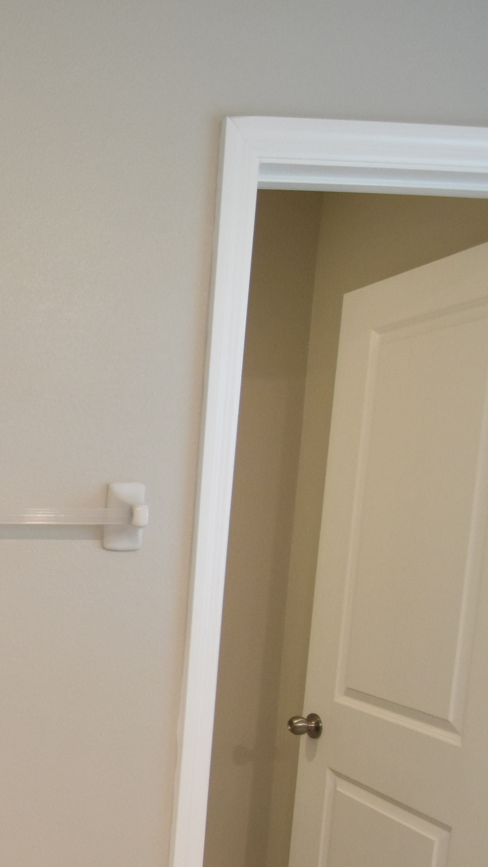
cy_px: 603
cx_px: -215
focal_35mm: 38
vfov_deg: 51.4
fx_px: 874
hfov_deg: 25.0
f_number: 3.5
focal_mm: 10
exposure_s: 1/60
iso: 800
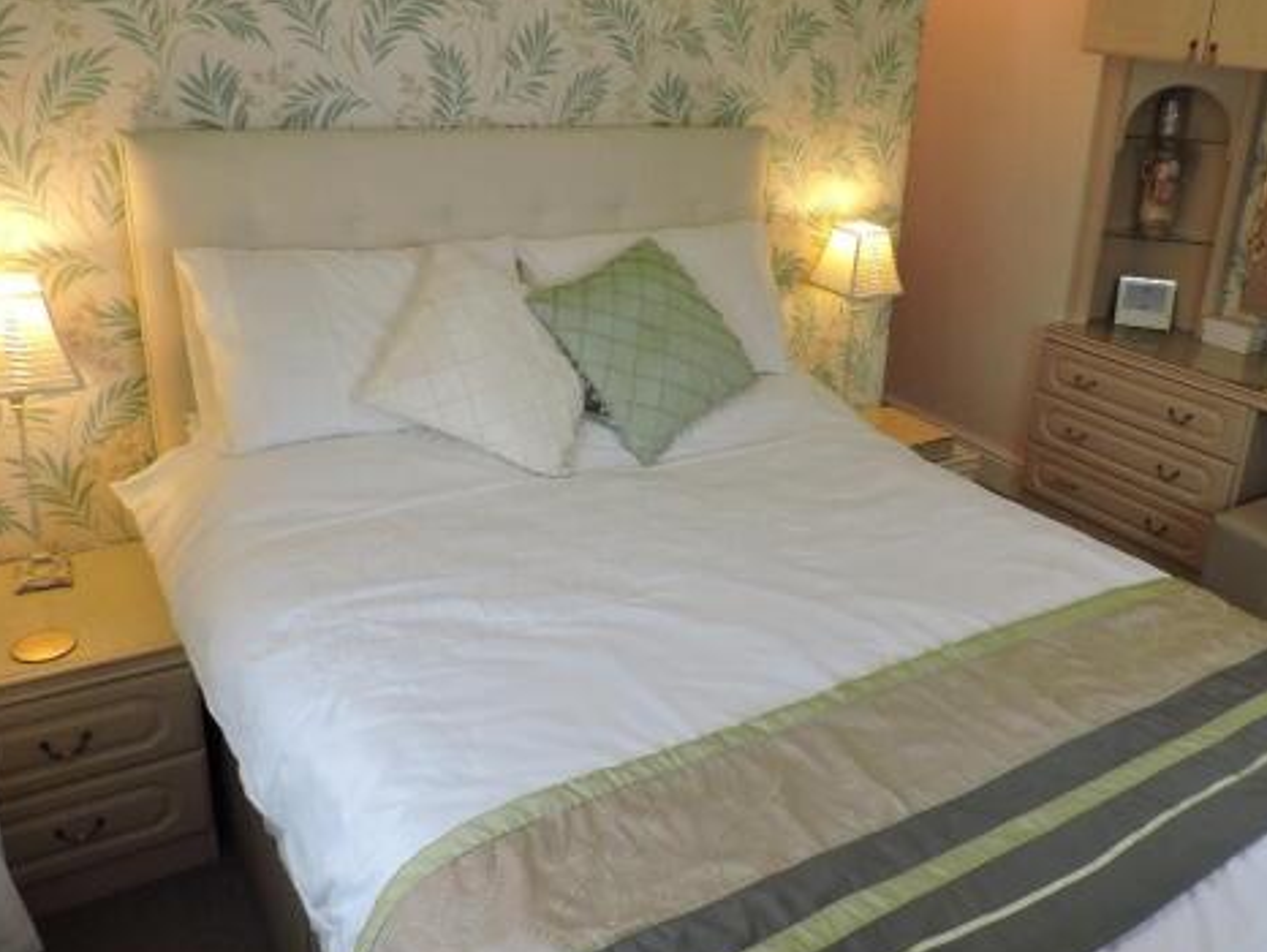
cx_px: 733
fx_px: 1099
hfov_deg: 59.6
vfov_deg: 46.7
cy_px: 407
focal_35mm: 30
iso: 160
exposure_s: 1/30
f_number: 3
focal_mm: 4.3
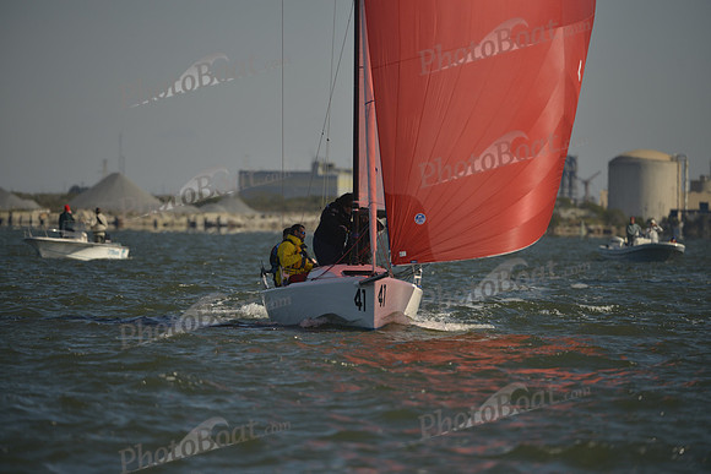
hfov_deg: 6.6
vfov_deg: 4.4
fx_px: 6124
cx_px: 356
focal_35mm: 310
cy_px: 237
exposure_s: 1/6400
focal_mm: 310
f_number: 4
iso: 200
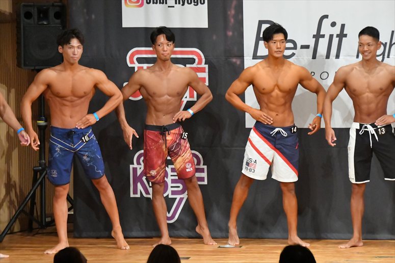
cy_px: 132
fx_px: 3126
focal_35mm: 285
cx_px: 198
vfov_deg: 4.8
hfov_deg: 7.2
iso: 14400
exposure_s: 1/400
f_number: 5.6
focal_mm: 190
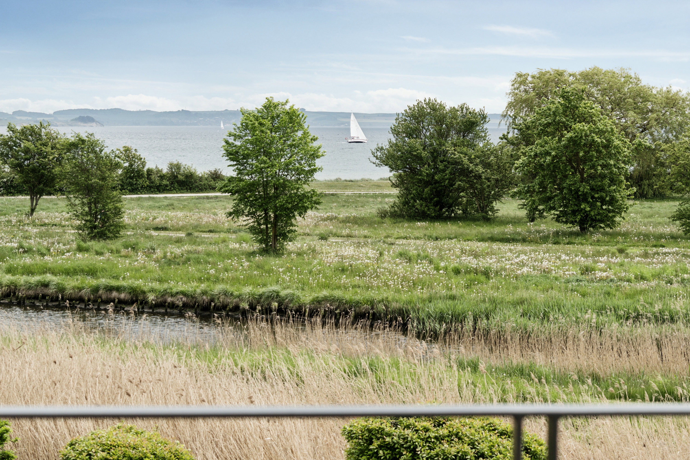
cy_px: 230
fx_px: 1667
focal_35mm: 87
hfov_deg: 23.4
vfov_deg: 15.7
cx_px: 345
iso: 200
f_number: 5
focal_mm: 58
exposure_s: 1/800
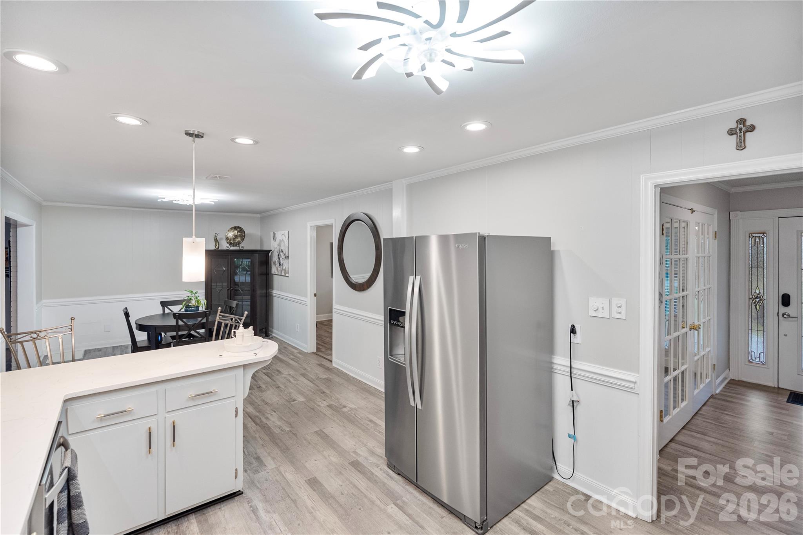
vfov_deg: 73.7
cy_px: 268
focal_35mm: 16
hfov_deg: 96.7
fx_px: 357
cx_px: 402
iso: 1250
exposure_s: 1/30
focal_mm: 16
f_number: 3.2
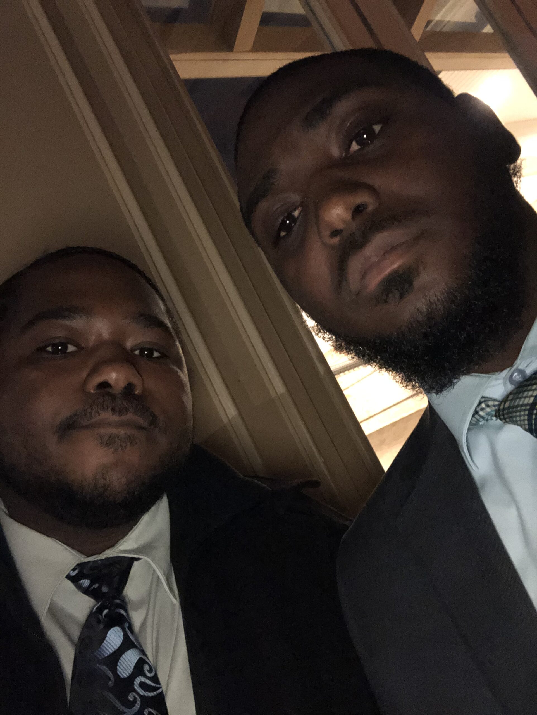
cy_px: 358
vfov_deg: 56.8
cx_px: 268
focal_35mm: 32
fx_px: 661
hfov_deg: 44.2
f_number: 2.2
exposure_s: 1/16
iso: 640
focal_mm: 2.87
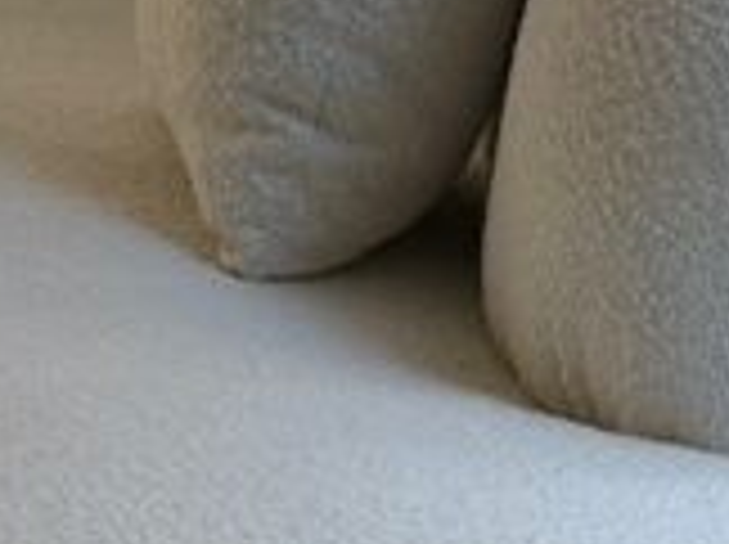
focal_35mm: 304
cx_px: -549
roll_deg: +2.1
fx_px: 6393
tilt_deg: -6.1
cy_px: -611
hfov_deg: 6.4
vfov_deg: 4.8
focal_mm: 6.76
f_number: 1.78
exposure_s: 1/596
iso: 64
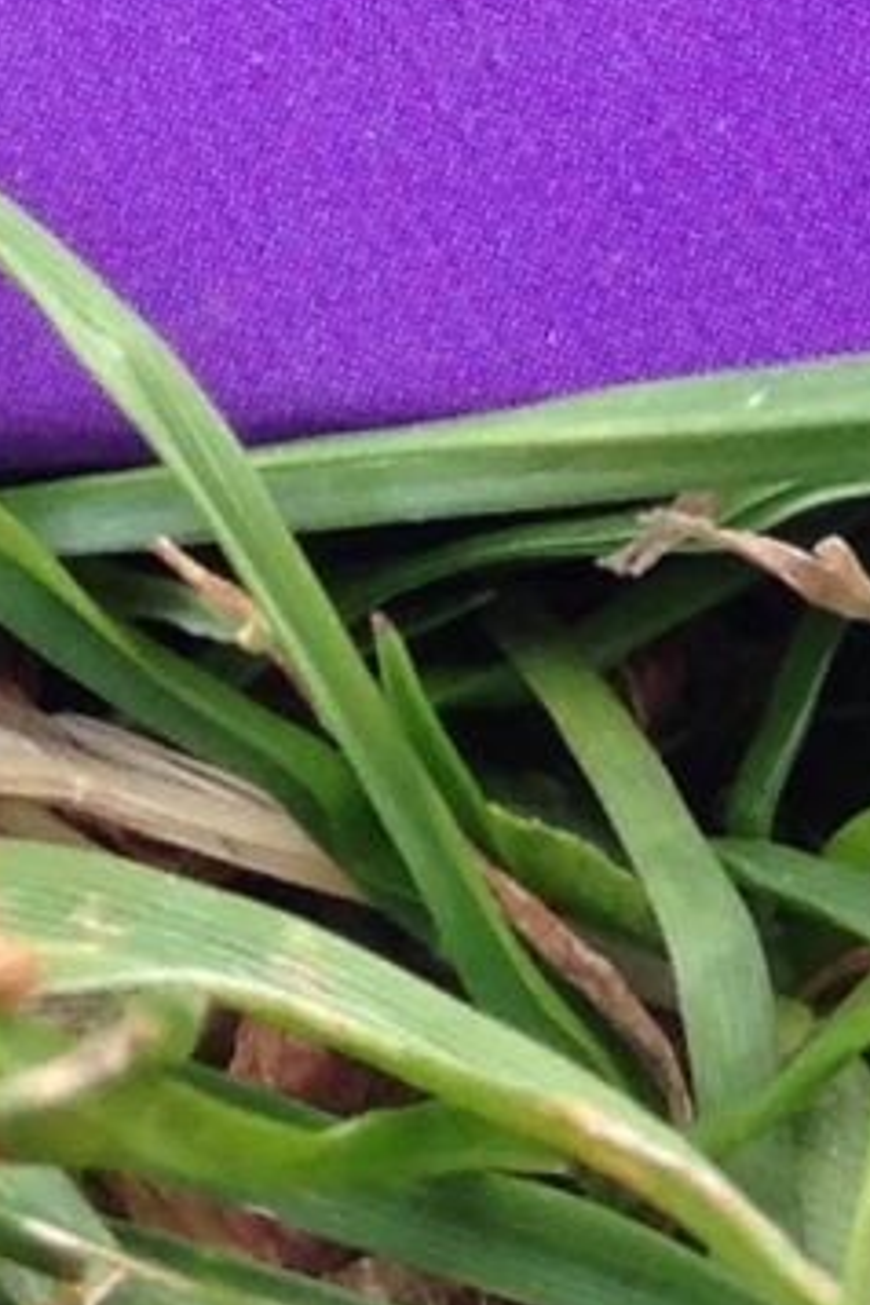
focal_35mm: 246
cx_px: 779
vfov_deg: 7.6
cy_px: -2106
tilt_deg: -22.4
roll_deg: -3.6
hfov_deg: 5.6
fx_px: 8917
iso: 50
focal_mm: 4.12
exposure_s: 1/131
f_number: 2.4
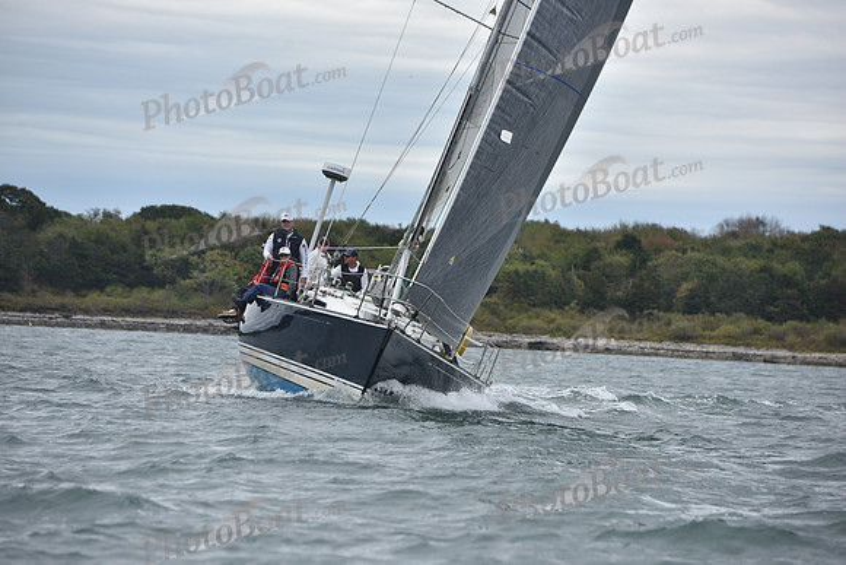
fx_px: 4701
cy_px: 282
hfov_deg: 10.3
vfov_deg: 6.9
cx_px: 423
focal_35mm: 200
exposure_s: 1/1000
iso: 400
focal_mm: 200
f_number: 6.3
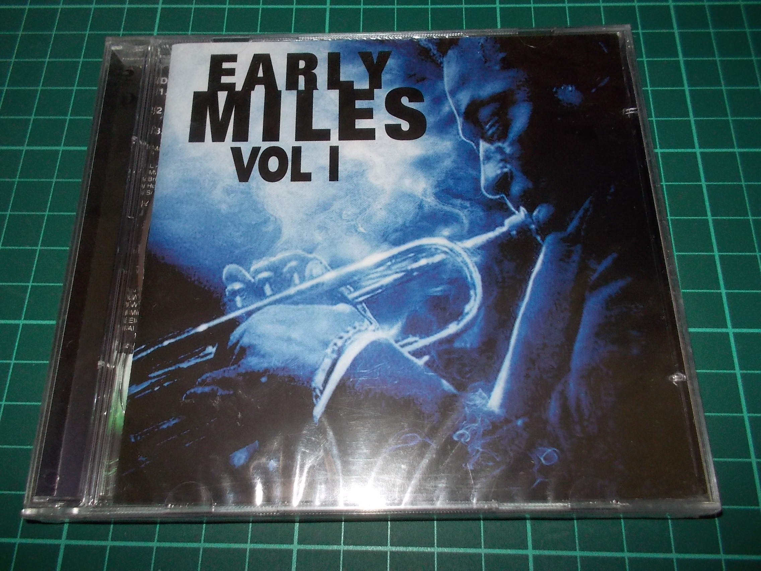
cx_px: 380
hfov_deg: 61.7
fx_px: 638
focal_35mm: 29
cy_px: 286
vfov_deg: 48.2
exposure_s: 1/30
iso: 200
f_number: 3.3
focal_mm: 4.1
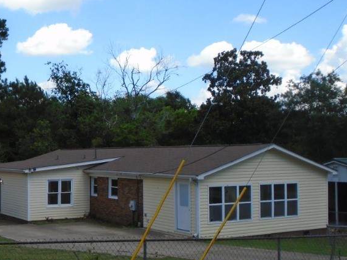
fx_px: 561
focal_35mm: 56
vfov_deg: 26.1
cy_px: 141
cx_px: 67
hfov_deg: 33.3
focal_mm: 5.5
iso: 100
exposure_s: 1/640
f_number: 3.5
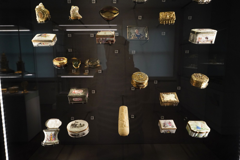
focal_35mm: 24
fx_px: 160
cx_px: 120
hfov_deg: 73.7
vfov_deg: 53.1
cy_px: 80
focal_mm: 24
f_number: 5.6
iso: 3200
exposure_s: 1/80
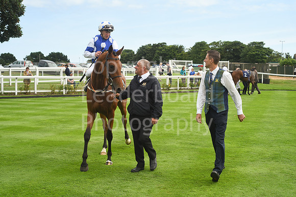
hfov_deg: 39.6
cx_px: 148
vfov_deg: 27.0
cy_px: 98
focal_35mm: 50
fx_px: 411
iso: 500
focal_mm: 50
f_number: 5.6
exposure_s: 1/2000
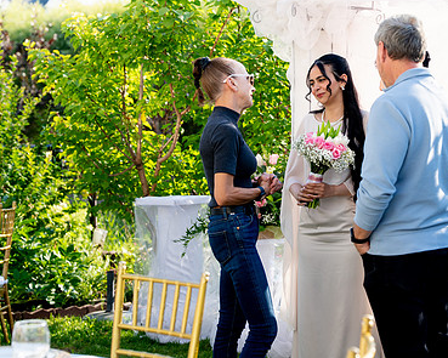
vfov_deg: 16.0
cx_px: 323
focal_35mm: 96
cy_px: 158
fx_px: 1273
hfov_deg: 19.9
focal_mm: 65
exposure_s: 1/640
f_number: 3.5
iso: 200
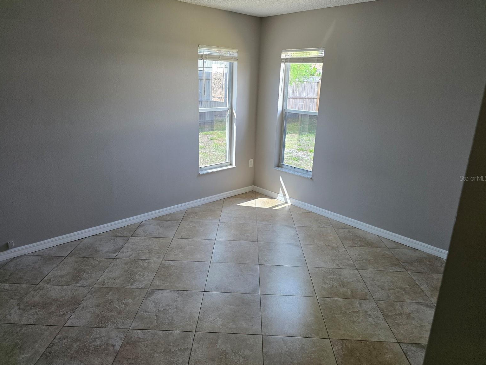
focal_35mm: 24
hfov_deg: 71.6
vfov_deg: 56.8
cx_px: 236
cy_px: 178
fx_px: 337
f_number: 1.7
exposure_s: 1/180
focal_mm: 6.3
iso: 125
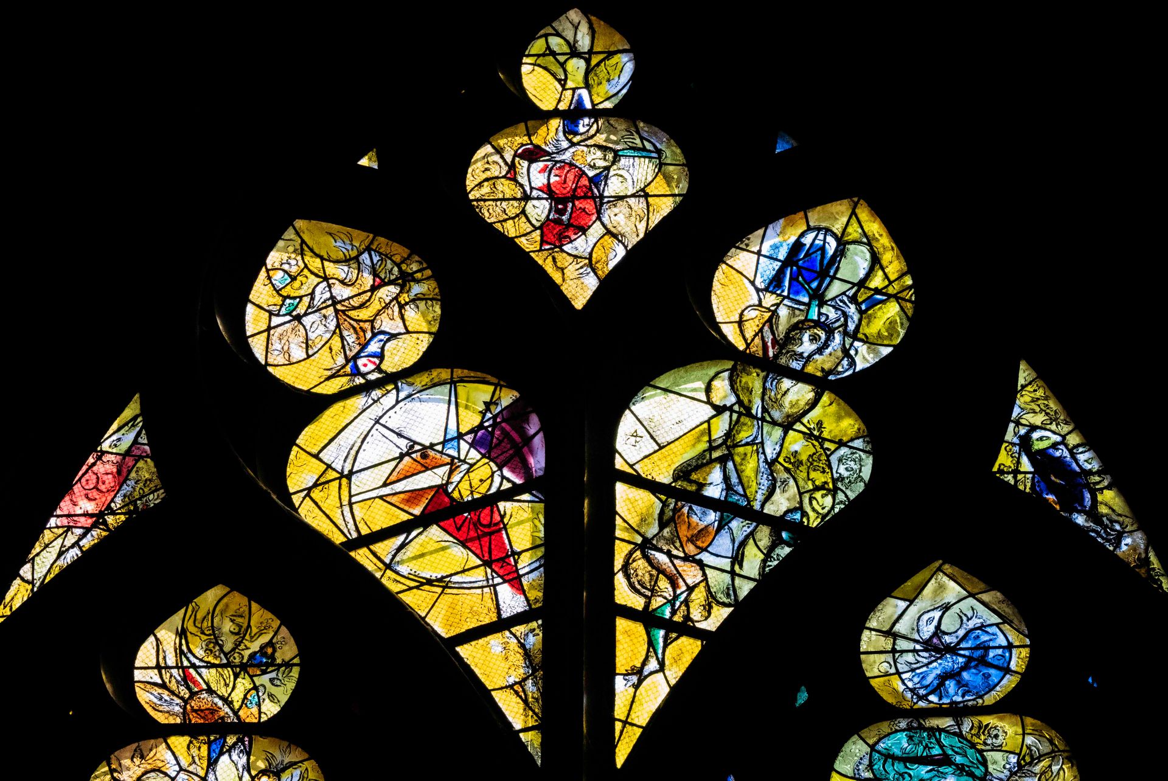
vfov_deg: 9.4
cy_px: 375
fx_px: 4741
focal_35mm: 146
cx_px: 610
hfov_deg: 14.0
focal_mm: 140
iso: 12800
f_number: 13
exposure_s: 1/800
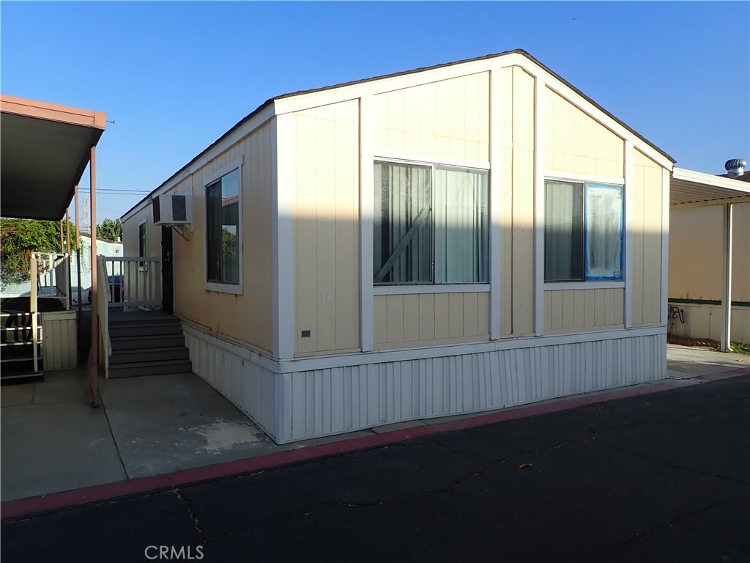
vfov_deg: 54.9
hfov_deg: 69.4
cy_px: 282
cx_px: 375
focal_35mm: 25
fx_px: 542
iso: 100
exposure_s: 1/160
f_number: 8
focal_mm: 4.5
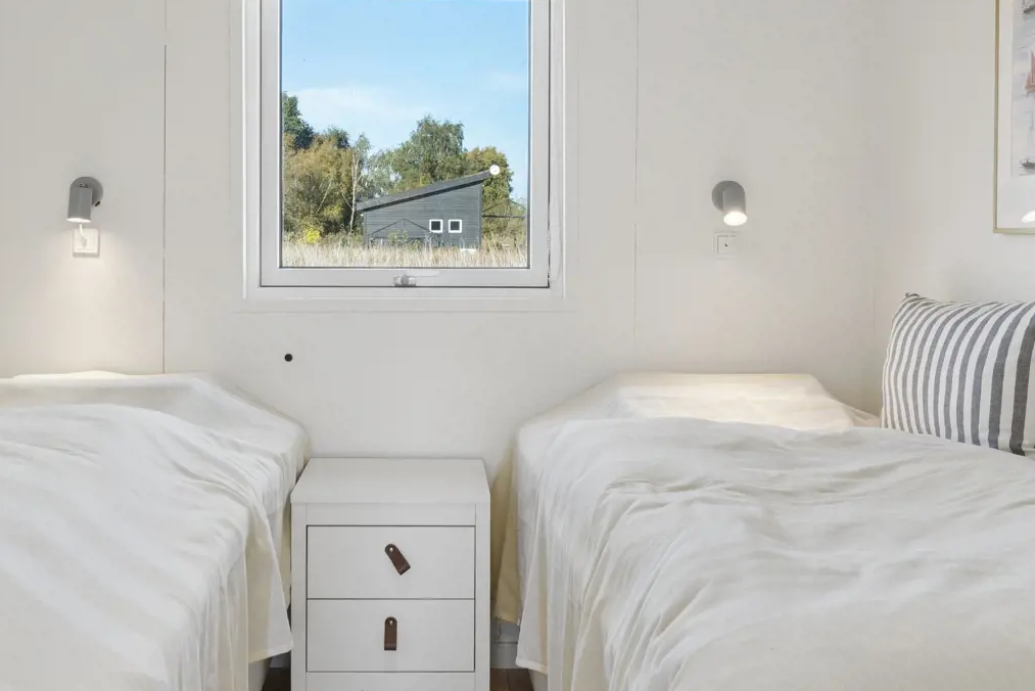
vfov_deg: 35.8
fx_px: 1062
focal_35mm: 37
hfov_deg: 51.8
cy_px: 267
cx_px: 445
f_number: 8
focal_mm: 13
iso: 200
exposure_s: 1/80
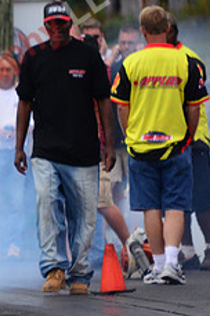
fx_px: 6667
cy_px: 147
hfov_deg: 1.8
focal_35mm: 762
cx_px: -109
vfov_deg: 2.7
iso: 1000
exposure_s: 1/1600
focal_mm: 200
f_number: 5.6
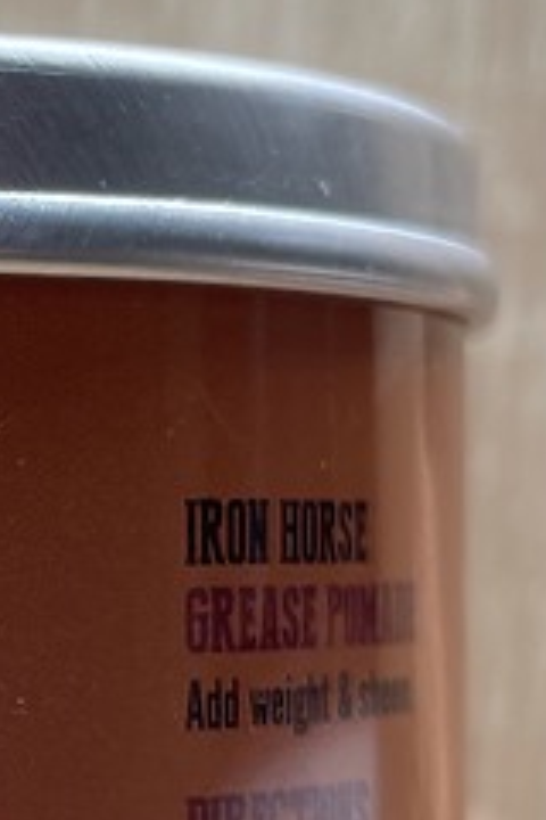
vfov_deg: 18.8
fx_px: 2457
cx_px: -454
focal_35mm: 108
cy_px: 615
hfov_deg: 11.7
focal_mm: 4.2
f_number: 1.6
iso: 32
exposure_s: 1/151
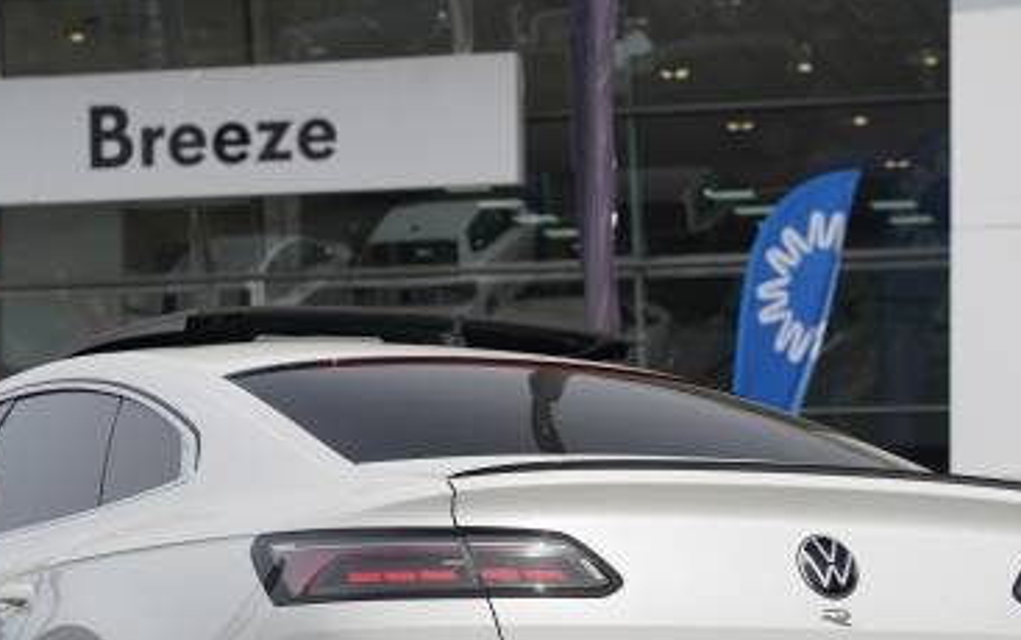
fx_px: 3108
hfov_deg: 18.6
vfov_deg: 11.7
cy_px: 587
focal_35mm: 112
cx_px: 406
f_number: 4.5
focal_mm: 62.9
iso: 100
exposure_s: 1/640
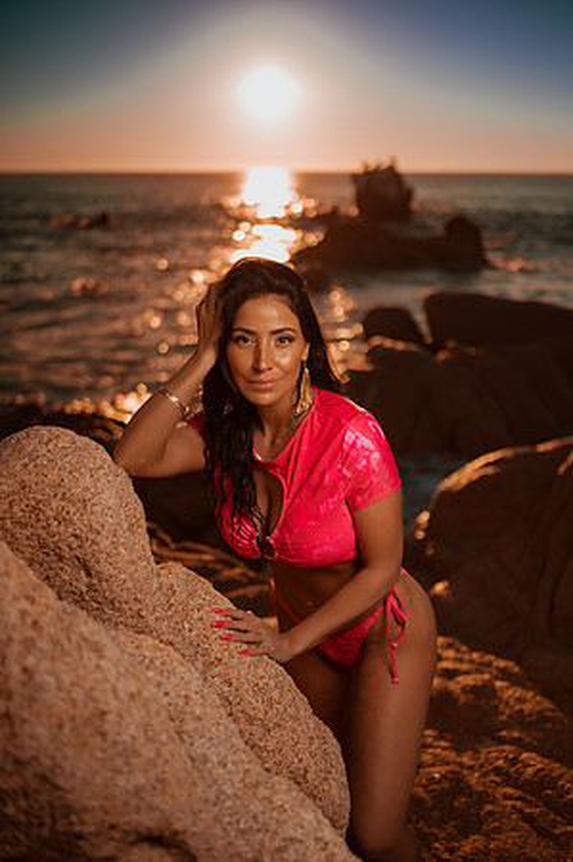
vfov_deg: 54.5
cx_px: 286
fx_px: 837
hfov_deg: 37.8
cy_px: 431
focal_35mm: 35
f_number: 1.8
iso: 80
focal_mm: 35
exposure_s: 1/8000
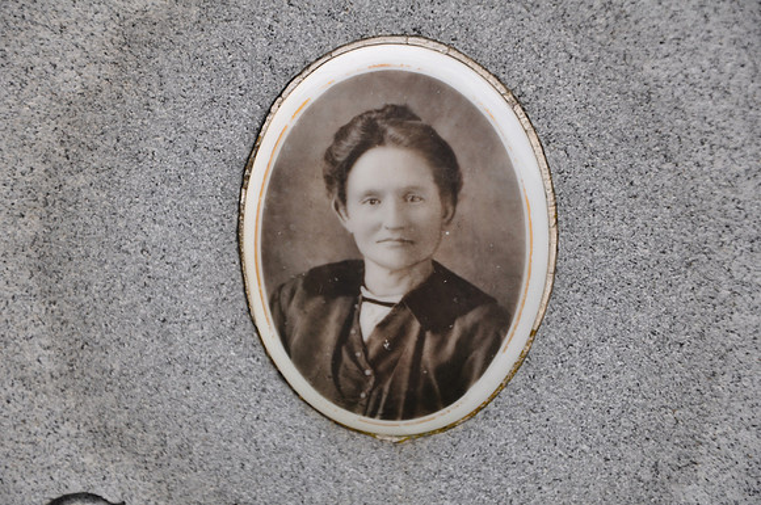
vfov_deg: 10.7
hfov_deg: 16.1
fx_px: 2691
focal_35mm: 128
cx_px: 380
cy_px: 252
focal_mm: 85
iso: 200
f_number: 5.6
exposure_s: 1/125
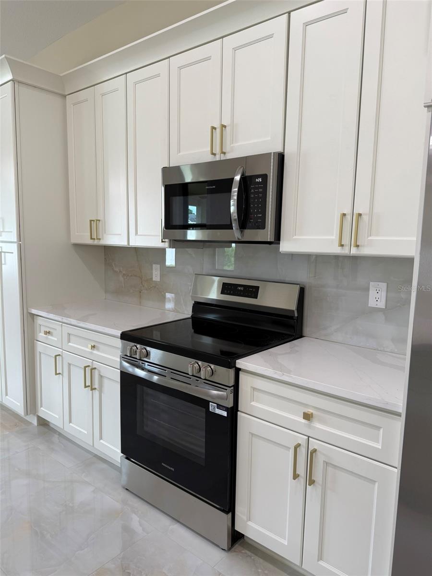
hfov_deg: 56.8
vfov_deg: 71.6
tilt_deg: -7.2
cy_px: 288
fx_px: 399
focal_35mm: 24
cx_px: 216
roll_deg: -1.9
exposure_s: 1/120
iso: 80
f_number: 1.78
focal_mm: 6.76
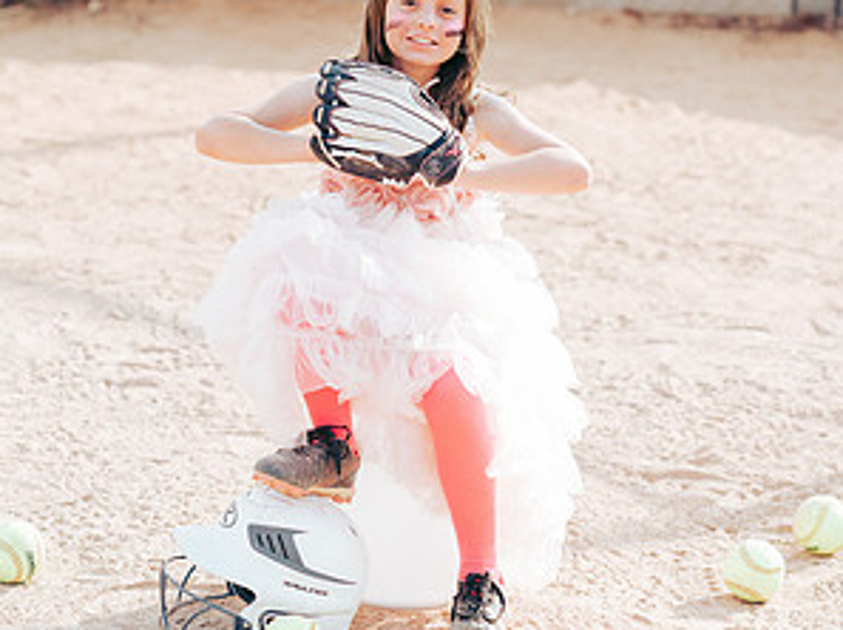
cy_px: 133
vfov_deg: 11.9
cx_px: 423
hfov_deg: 15.9
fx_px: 3016
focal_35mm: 124
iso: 160
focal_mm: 85
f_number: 2.8
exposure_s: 1/1000
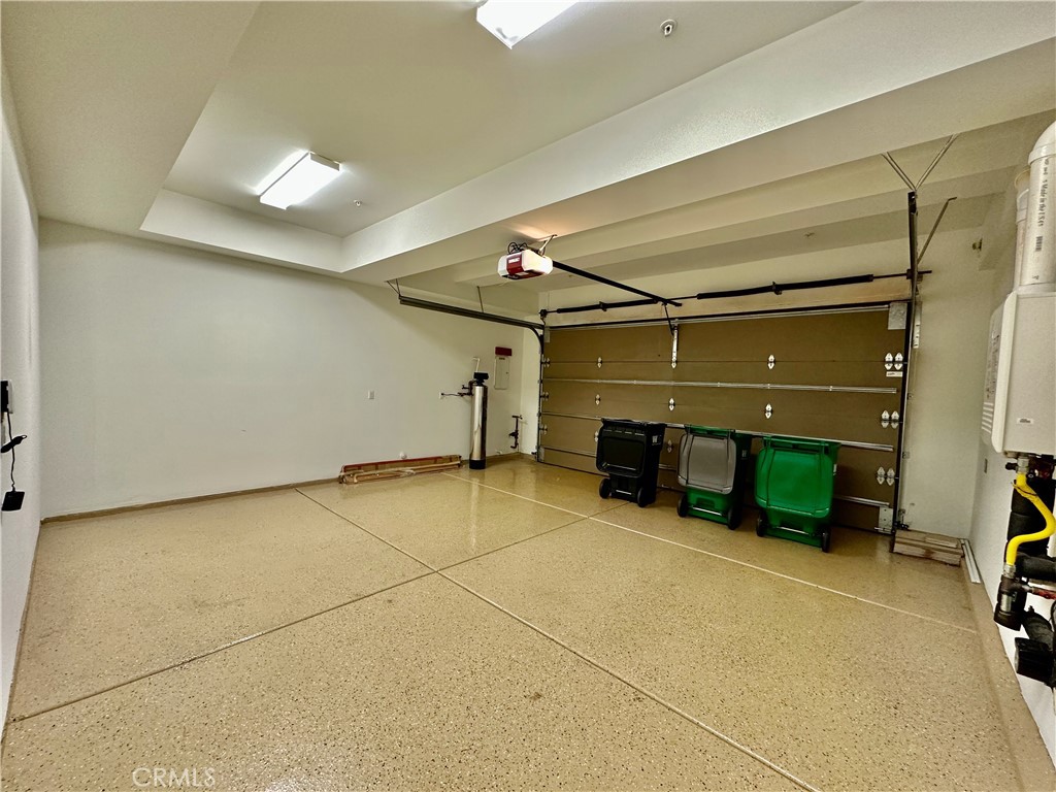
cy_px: 396
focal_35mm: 14
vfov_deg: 85.7
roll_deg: -2.0
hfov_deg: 102.1
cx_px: 528
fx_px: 427
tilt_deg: -2.8
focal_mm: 2.22
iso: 250
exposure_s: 1/60
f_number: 2.2
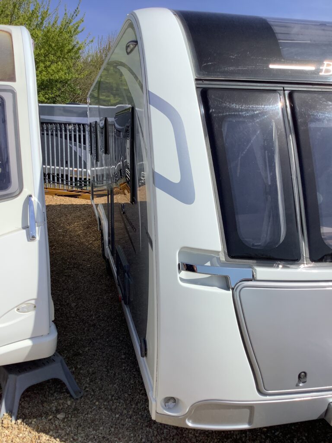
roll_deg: -1.4
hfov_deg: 45.4
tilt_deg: -13.3
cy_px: 222
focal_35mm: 31
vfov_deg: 58.4
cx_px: 166
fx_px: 396
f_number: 2.4
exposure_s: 1/2203
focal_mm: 3.3
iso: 25
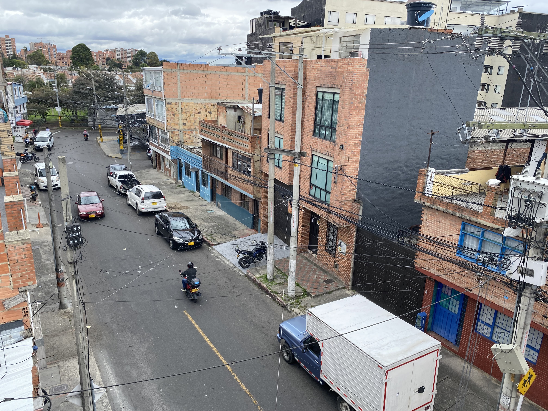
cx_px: 274
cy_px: 206
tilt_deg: -18.8
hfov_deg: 67.3
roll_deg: -1.2
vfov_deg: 53.1
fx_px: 412
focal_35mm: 26
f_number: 1.8
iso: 32
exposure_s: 1/942
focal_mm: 4.25
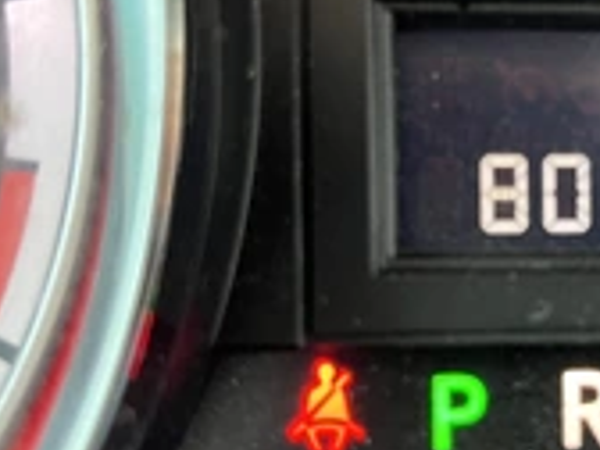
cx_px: 543
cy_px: 250
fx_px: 1075
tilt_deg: -25.3
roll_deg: -1.6
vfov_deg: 23.6
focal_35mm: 62
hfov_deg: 29.8
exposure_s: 1/60
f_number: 1.6
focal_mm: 5.1
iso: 320
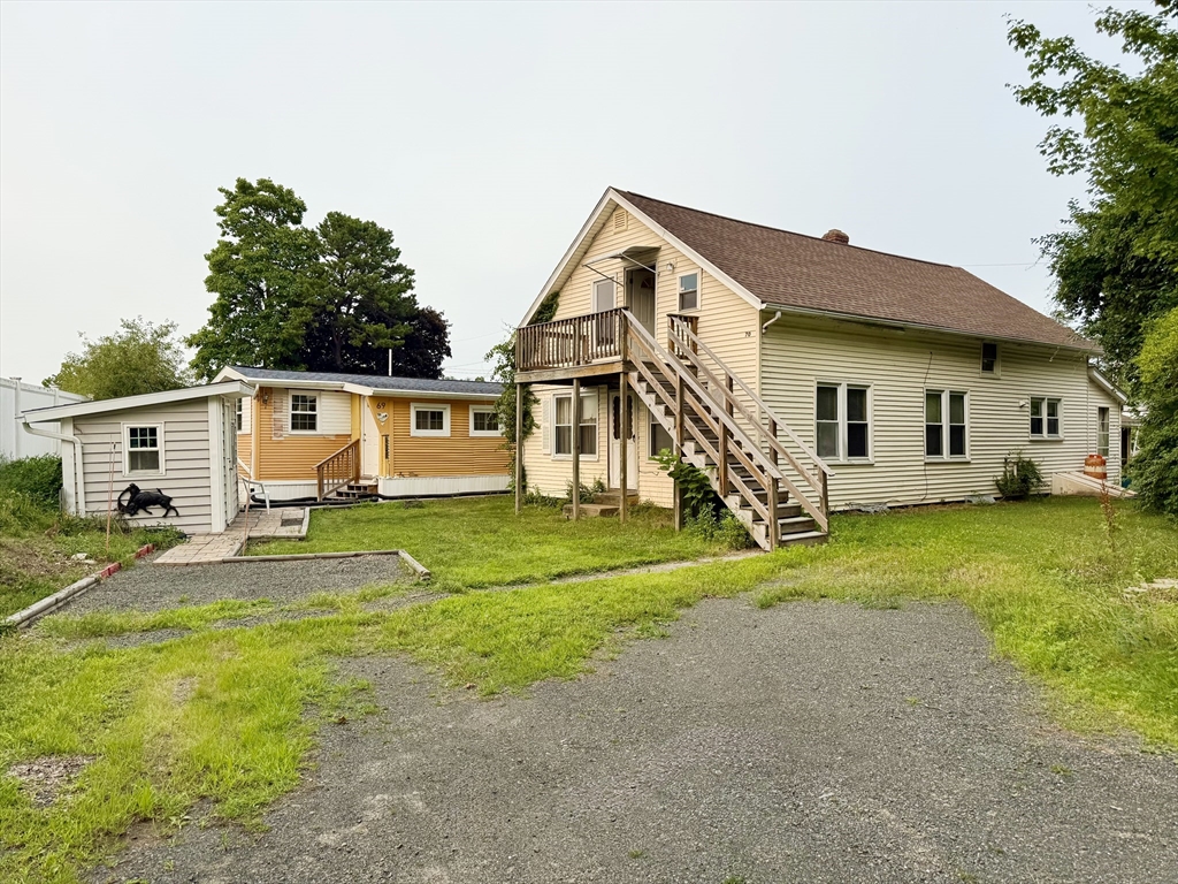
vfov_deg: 56.8
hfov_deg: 71.6
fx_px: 817
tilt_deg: -0.1
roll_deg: +0.1
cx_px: 589
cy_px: 442
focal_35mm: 24
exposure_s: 1/1361
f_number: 1.78
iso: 80
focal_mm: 6.76
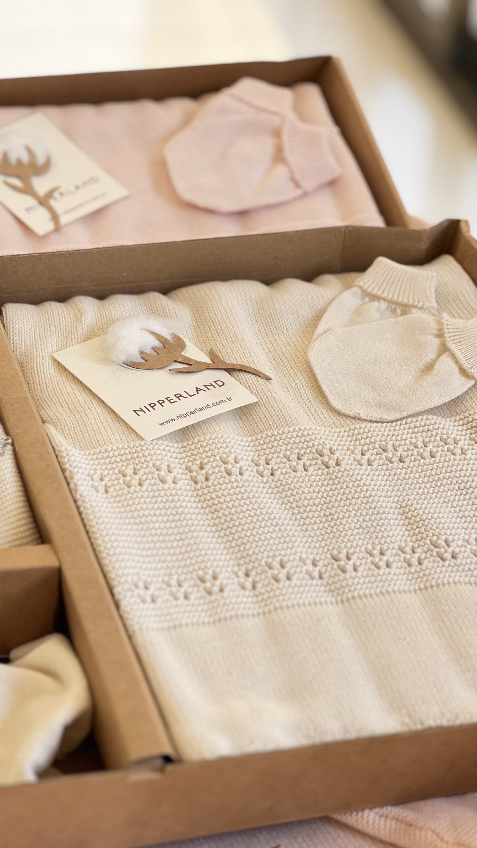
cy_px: 424
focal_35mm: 84
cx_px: 161
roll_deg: -1.5
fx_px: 1889
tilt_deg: -27.5
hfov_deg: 14.4
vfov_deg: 25.3
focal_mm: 9
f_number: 2.8
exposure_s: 1/121
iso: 125
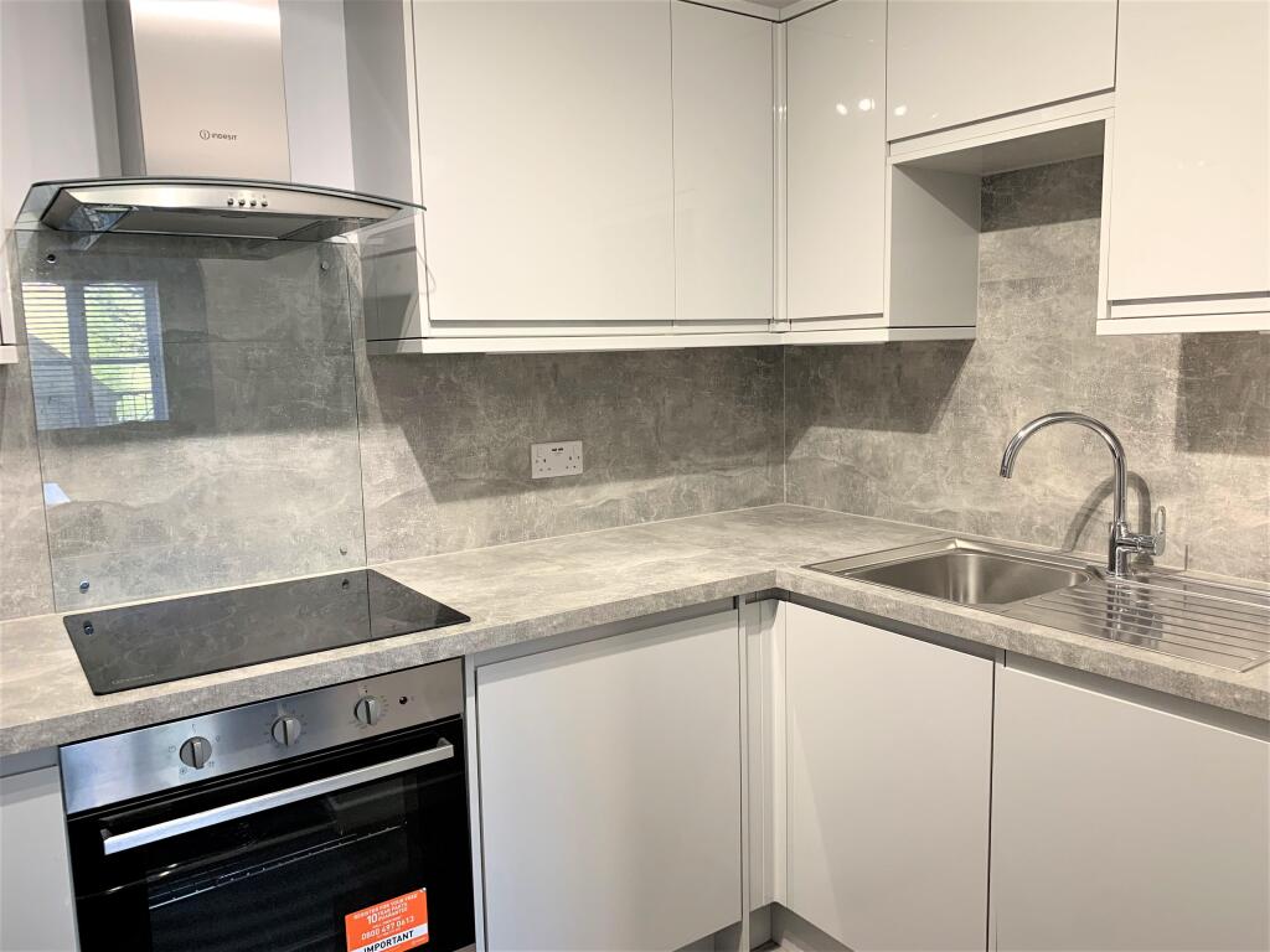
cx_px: 635
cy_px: 476
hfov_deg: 67.3
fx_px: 954
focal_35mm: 26
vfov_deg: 53.1
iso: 80
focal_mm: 4.25
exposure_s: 1/50
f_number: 1.8
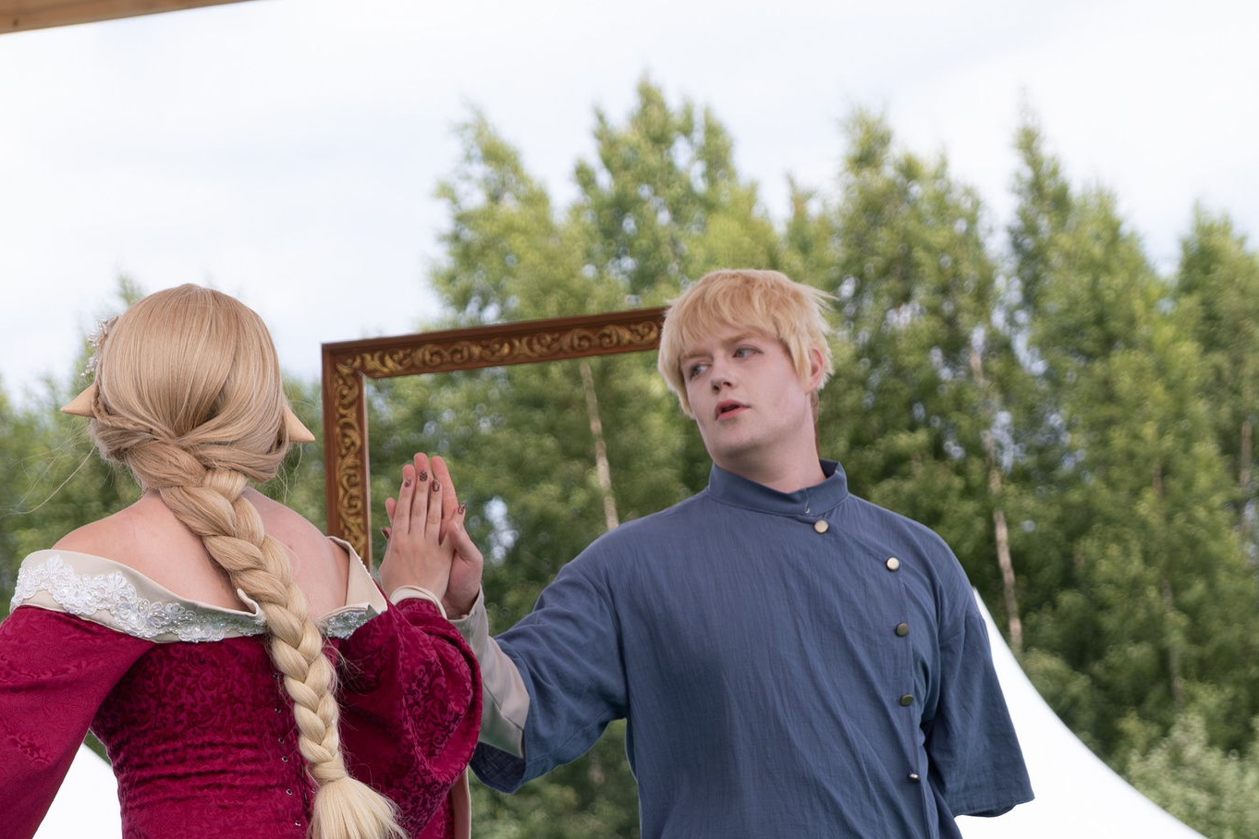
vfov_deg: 8.8
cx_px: 521
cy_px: 766
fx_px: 5455
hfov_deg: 13.2
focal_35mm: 156
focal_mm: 55
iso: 250
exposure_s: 1/800
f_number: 4
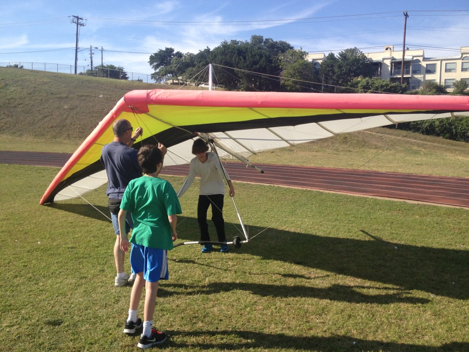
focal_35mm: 35
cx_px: 234
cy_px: 176
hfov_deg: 52.6
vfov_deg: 40.7
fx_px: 474
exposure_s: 1/1346
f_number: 2.4
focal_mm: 4.28
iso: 50
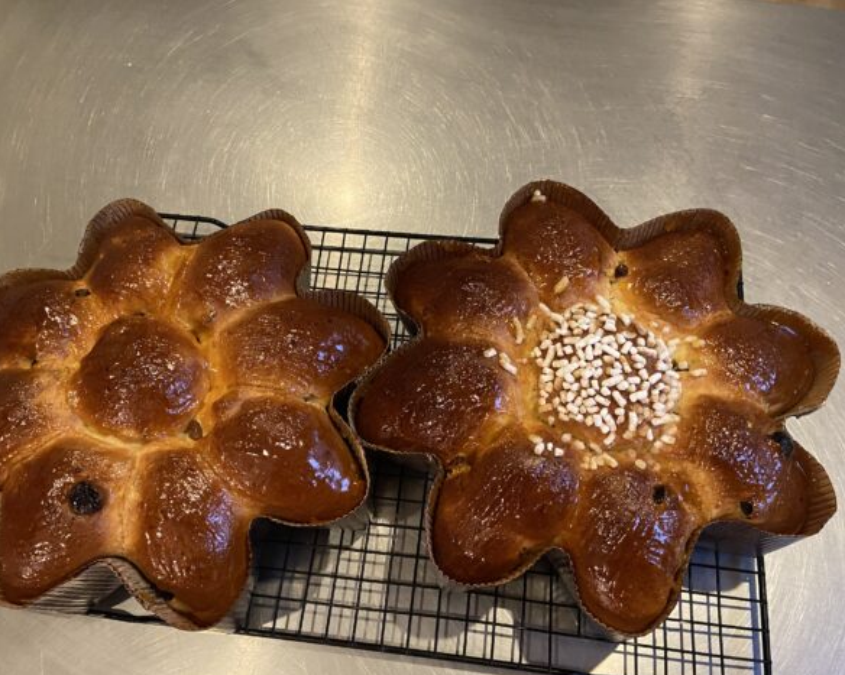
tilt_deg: -66.8
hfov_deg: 60.4
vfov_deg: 49.9
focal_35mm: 29
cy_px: 360
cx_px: 407
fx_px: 725
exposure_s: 1/33
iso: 500
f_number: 1.8
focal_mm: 4.25
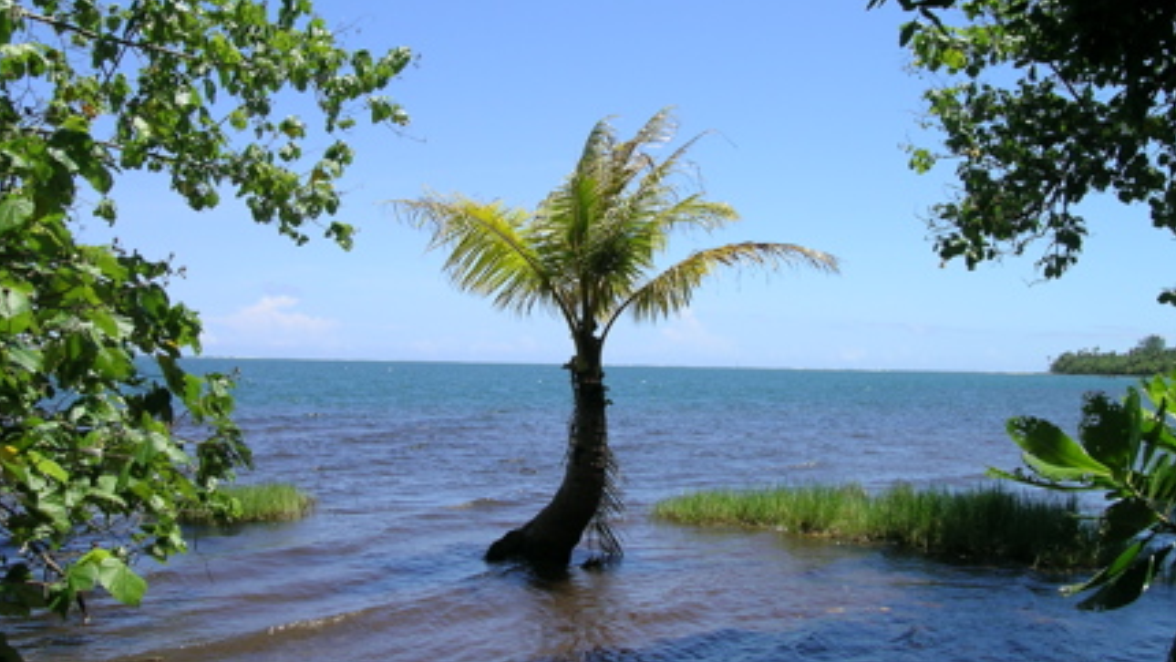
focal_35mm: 39
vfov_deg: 30.4
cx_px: 580
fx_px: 1216
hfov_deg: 51.6
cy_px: 271
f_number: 6.7
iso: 50
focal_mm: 7.2
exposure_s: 1/246
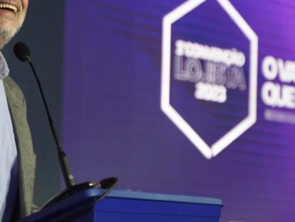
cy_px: 140
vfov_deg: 9.1
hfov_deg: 12.0
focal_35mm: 164
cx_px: 68
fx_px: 1398
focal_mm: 69
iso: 800
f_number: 2.8
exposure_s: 1/125
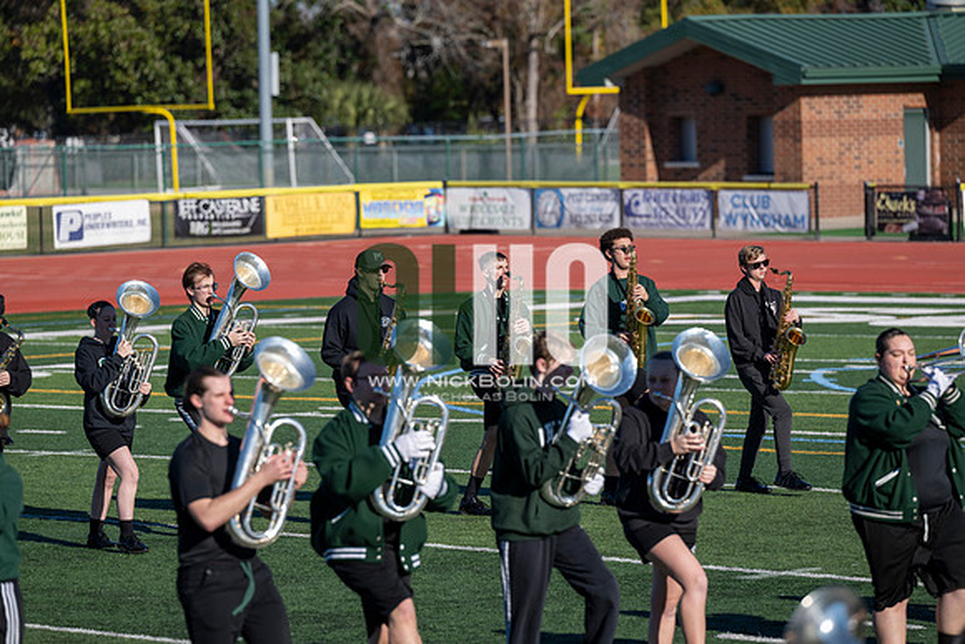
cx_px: 482
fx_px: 5094
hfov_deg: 10.8
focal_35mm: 190
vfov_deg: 7.2
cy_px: 322
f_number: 4
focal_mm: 190
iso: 160
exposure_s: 1/2000
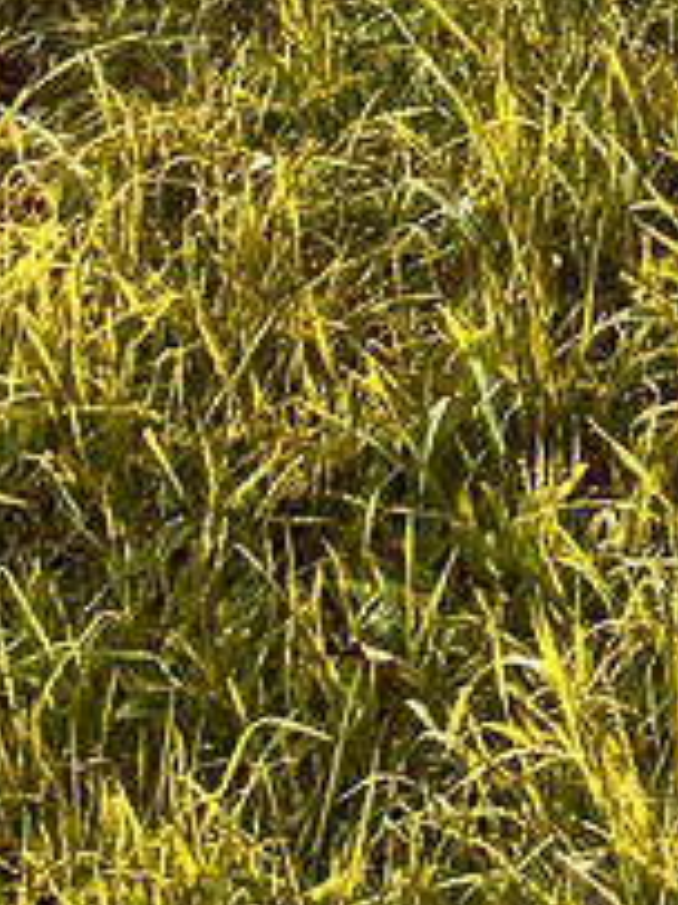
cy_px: -2193
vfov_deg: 8.1
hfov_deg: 7.6
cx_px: 970
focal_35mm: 192
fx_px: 5019
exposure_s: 1/675
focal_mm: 5.96
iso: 50
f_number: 1.6
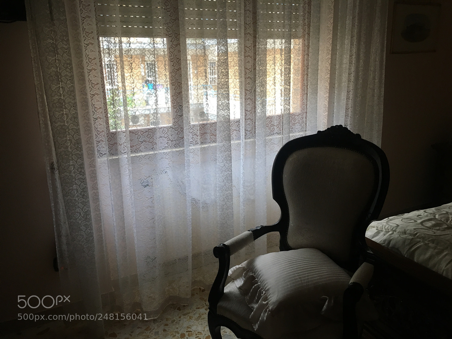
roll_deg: +1.0
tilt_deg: -17.1
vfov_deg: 48.2
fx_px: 379
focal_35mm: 29
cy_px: 170
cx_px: 226
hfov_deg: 61.7
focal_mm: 4.15
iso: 100
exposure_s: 1/33
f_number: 2.2
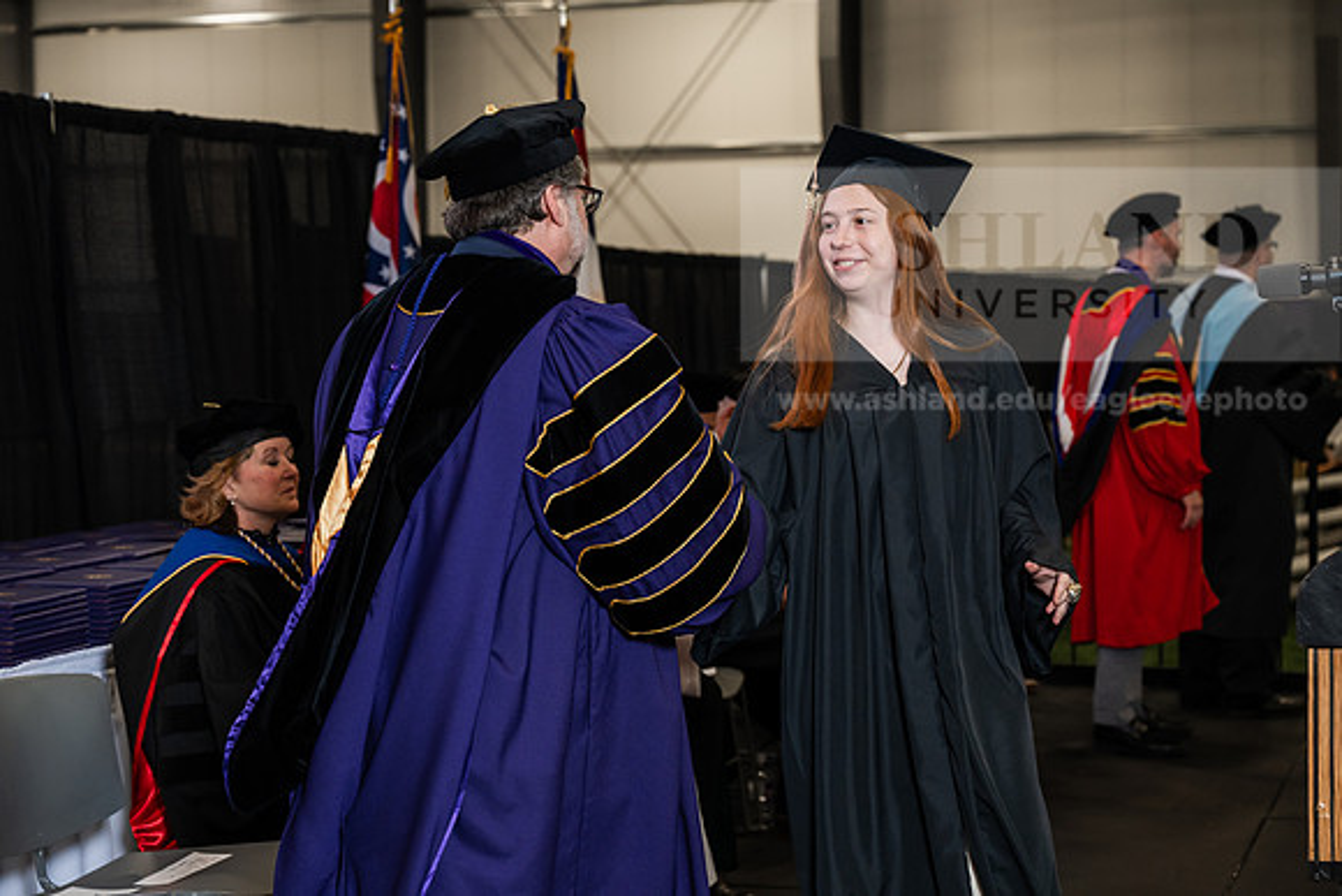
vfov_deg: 19.5
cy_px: 448
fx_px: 2610
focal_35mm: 70
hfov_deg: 28.8
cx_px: 671
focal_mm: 70
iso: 1250
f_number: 4.5
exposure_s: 1/200
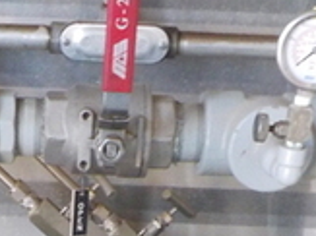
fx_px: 1076
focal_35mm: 118
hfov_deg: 16.5
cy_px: 426
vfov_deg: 11.6
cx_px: 25
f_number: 3.3
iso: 400
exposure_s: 1/25
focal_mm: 4.1
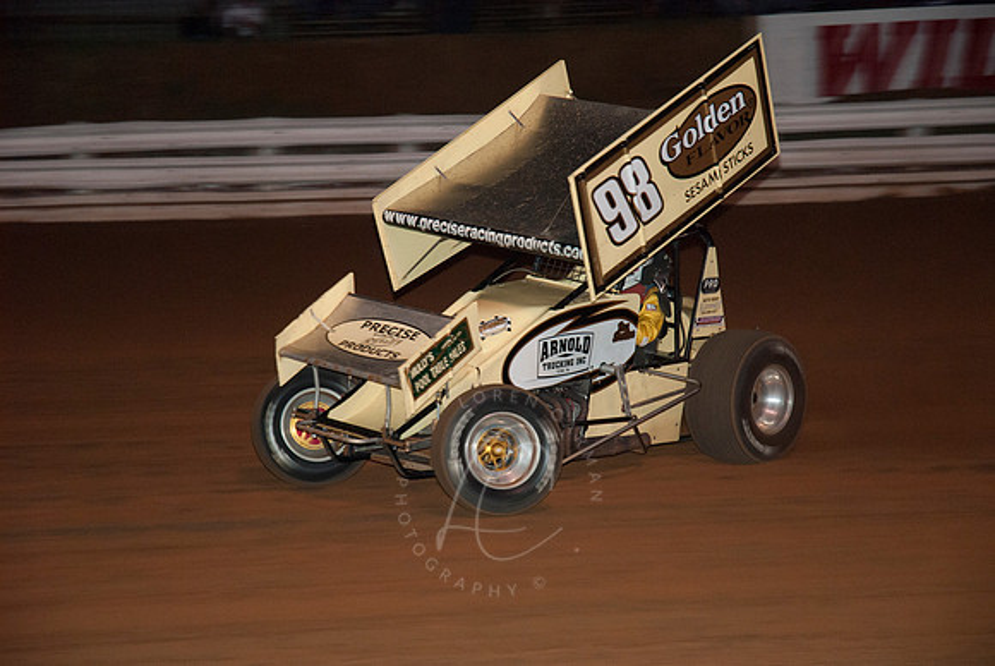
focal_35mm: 105
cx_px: 498
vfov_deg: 13.1
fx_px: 2905
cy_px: 333
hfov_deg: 19.4
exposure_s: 1/200
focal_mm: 70
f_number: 4.5
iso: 250
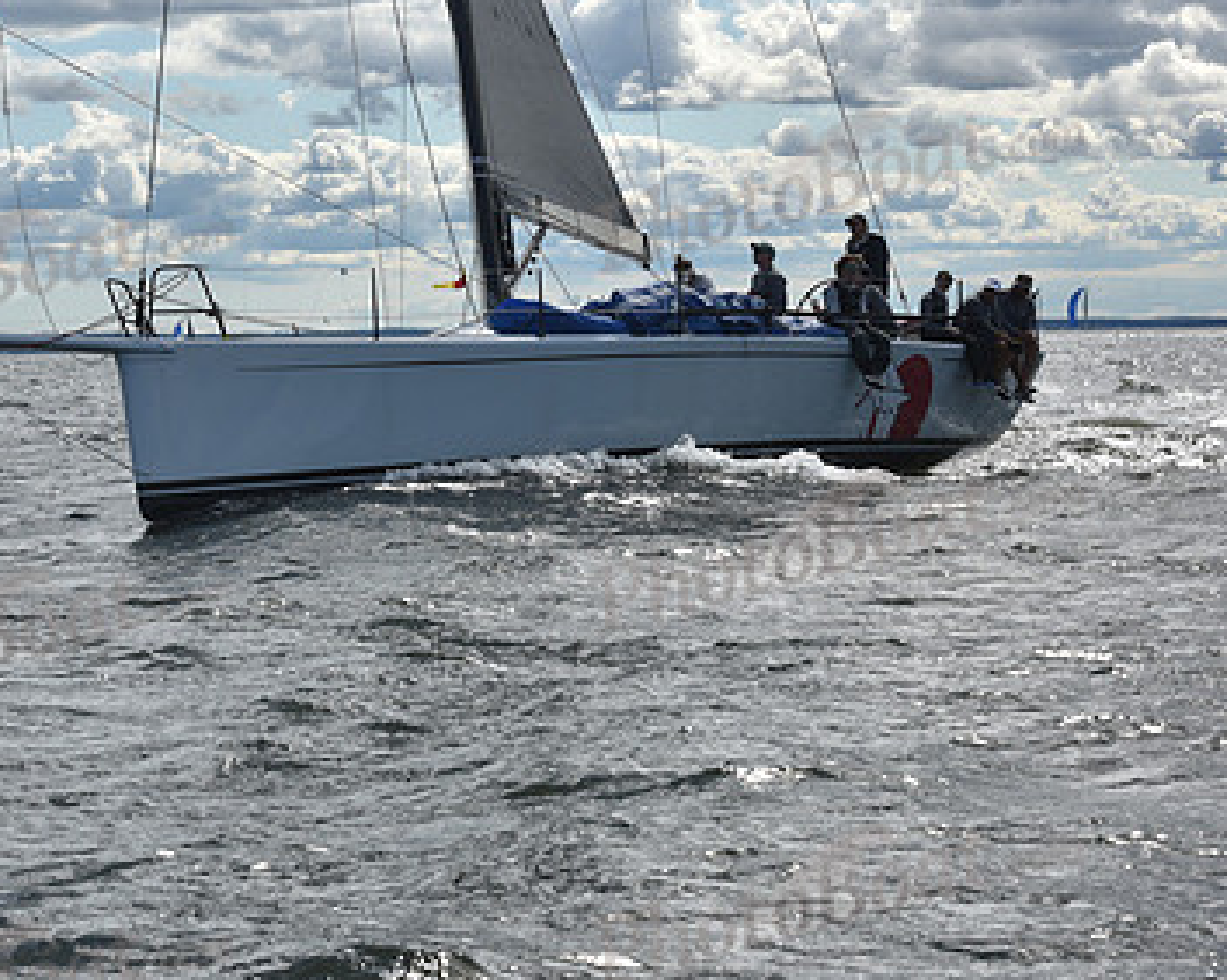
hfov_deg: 17.7
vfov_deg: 14.2
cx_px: 417
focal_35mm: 108
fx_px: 3920
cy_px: 412
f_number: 10
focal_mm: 70
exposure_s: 1/1000
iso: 250
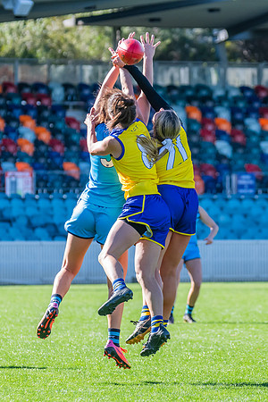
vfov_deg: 5.0
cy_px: 192
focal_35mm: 412
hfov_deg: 3.3
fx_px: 4601
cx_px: 137
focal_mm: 210
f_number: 6.3
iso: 800
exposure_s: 1/1250
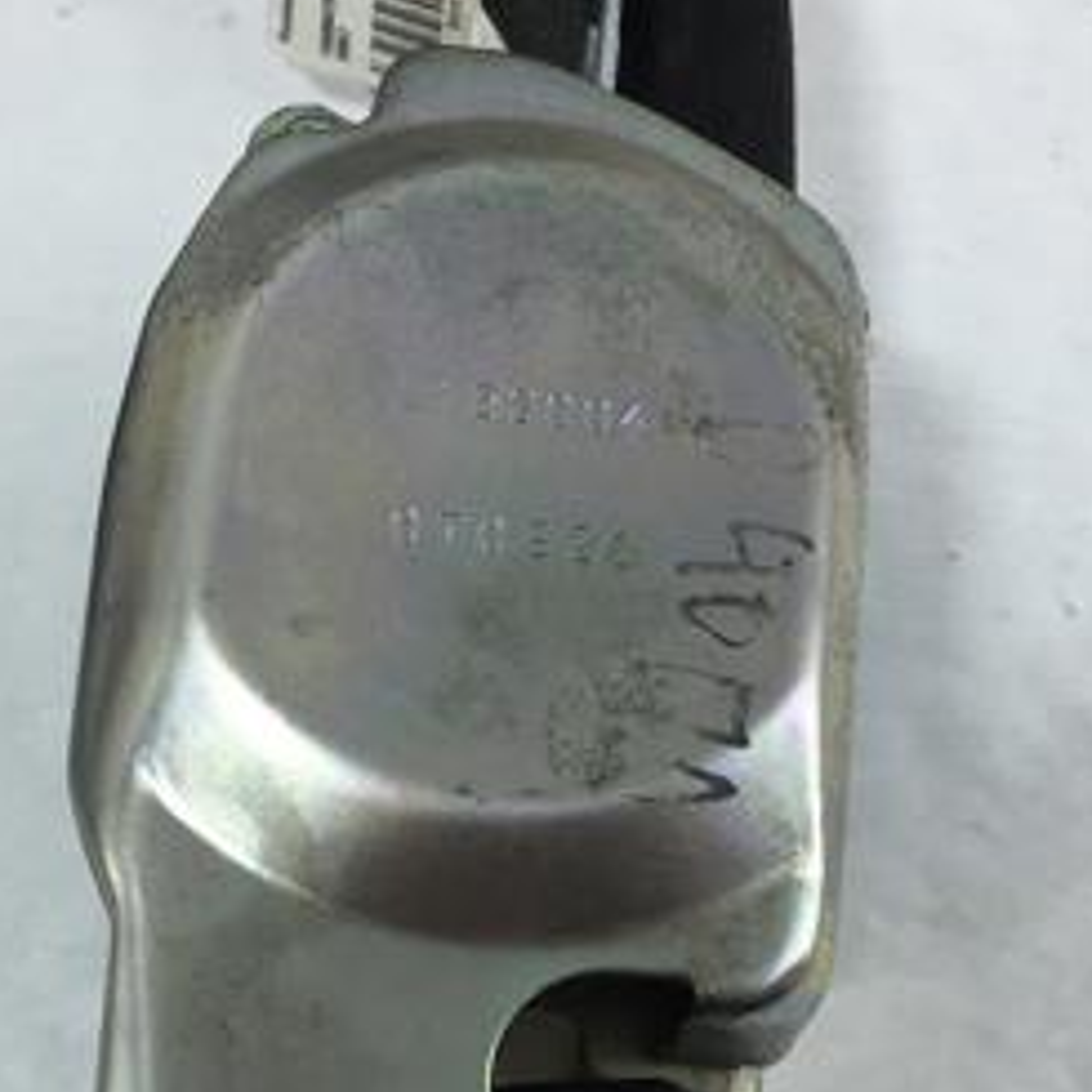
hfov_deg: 25.5
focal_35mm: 67
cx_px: 334
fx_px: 2391
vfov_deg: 25.1
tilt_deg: -78.8
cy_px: 923
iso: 25
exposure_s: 1/363
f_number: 2.2
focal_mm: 4.15
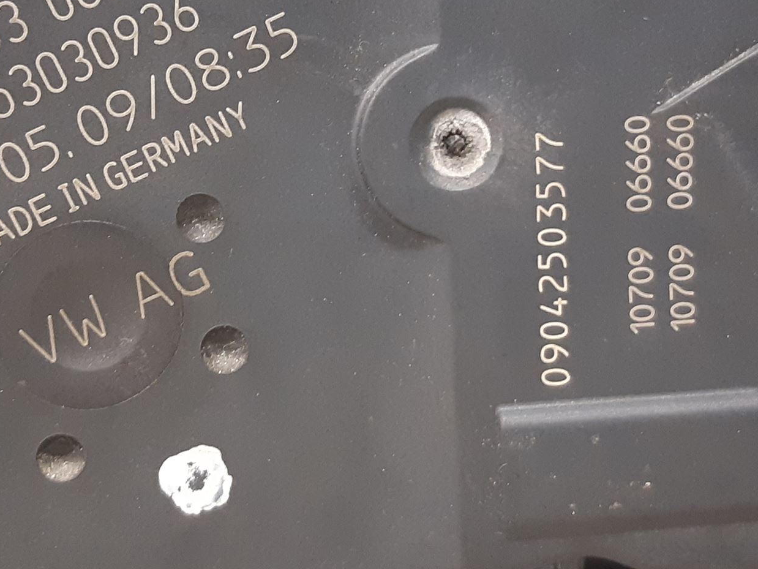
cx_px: 298
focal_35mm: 43
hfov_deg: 43.6
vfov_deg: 33.5
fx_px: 942
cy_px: 221
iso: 250
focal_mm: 3.93
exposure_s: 1/25
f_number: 1.7
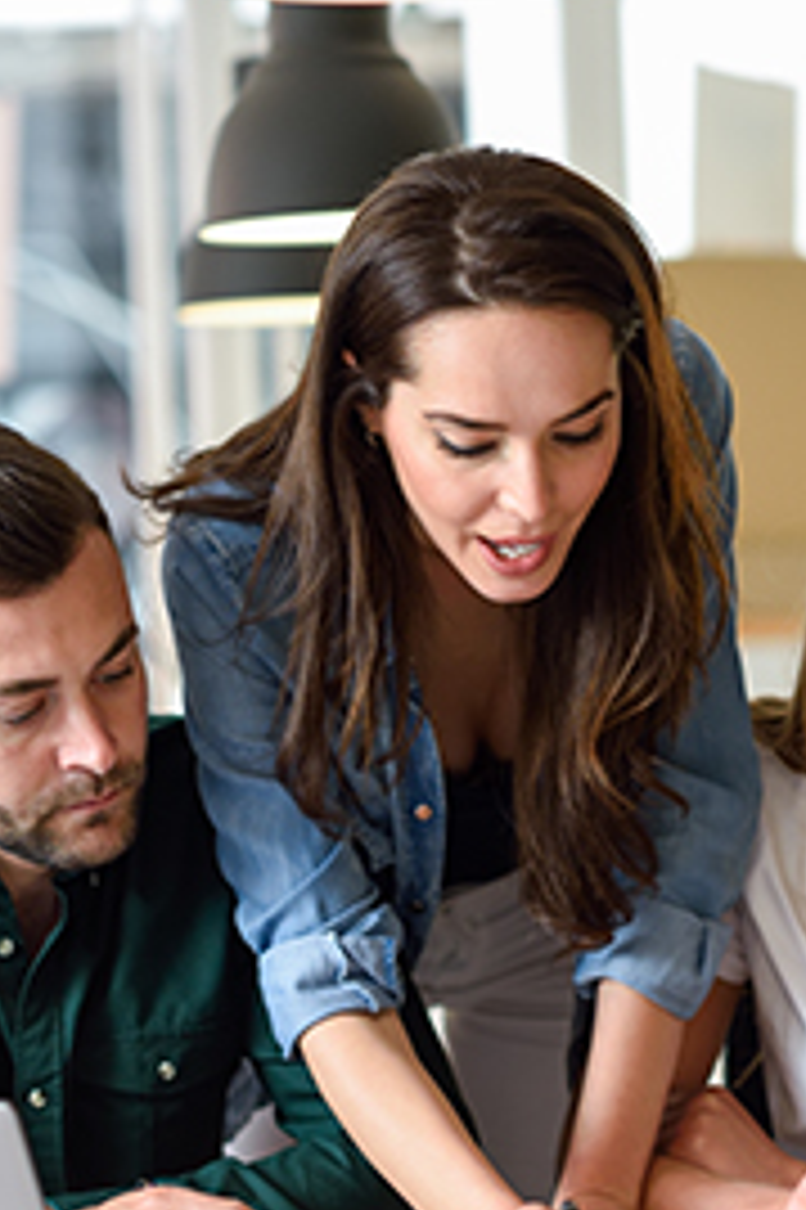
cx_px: 707
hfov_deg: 8.6
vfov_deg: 13.0
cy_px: 661
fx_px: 5313
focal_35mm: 158
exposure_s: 1/250
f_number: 2.5
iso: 800
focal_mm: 85
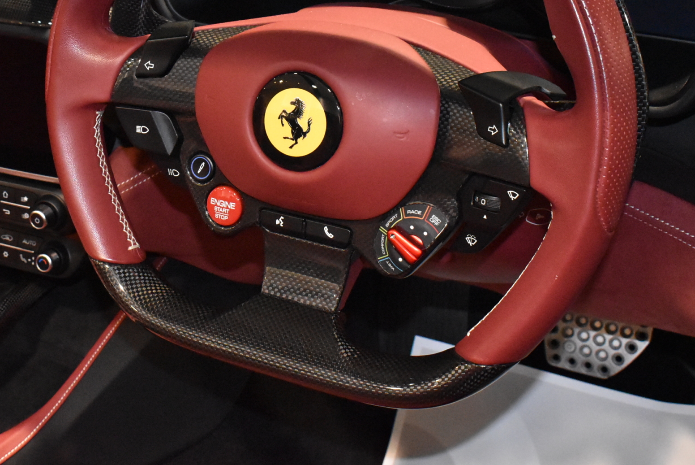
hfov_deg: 29.6
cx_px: 173
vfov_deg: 20.2
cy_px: 114
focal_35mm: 67
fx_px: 1291
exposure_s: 1/60
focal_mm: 27
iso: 6400
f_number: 8
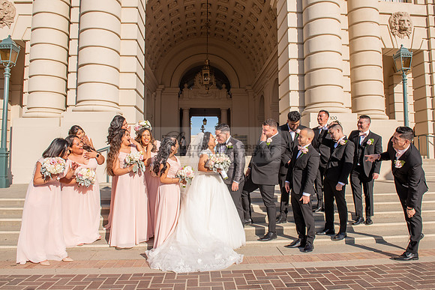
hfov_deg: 68.5
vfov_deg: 48.9
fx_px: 319
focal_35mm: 26
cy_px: 144
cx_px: 229
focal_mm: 24
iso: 100
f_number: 10
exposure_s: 1/200
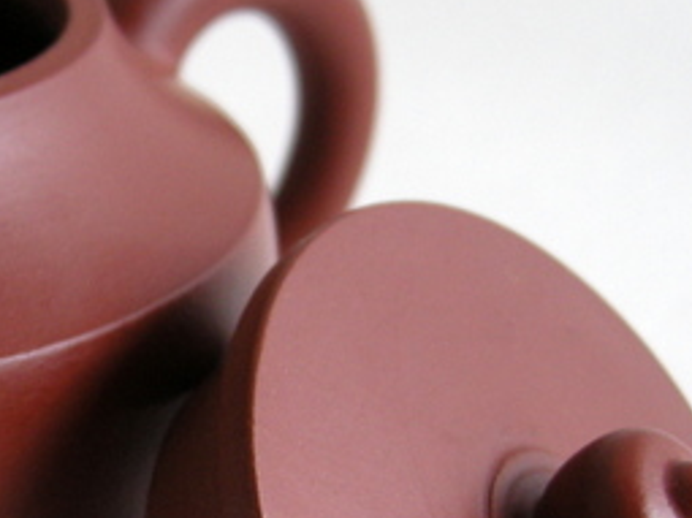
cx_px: -49
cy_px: 418
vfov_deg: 13.4
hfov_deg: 17.4
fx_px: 2198
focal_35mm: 110
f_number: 2.7
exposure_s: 1/59.8
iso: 116
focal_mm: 7.5
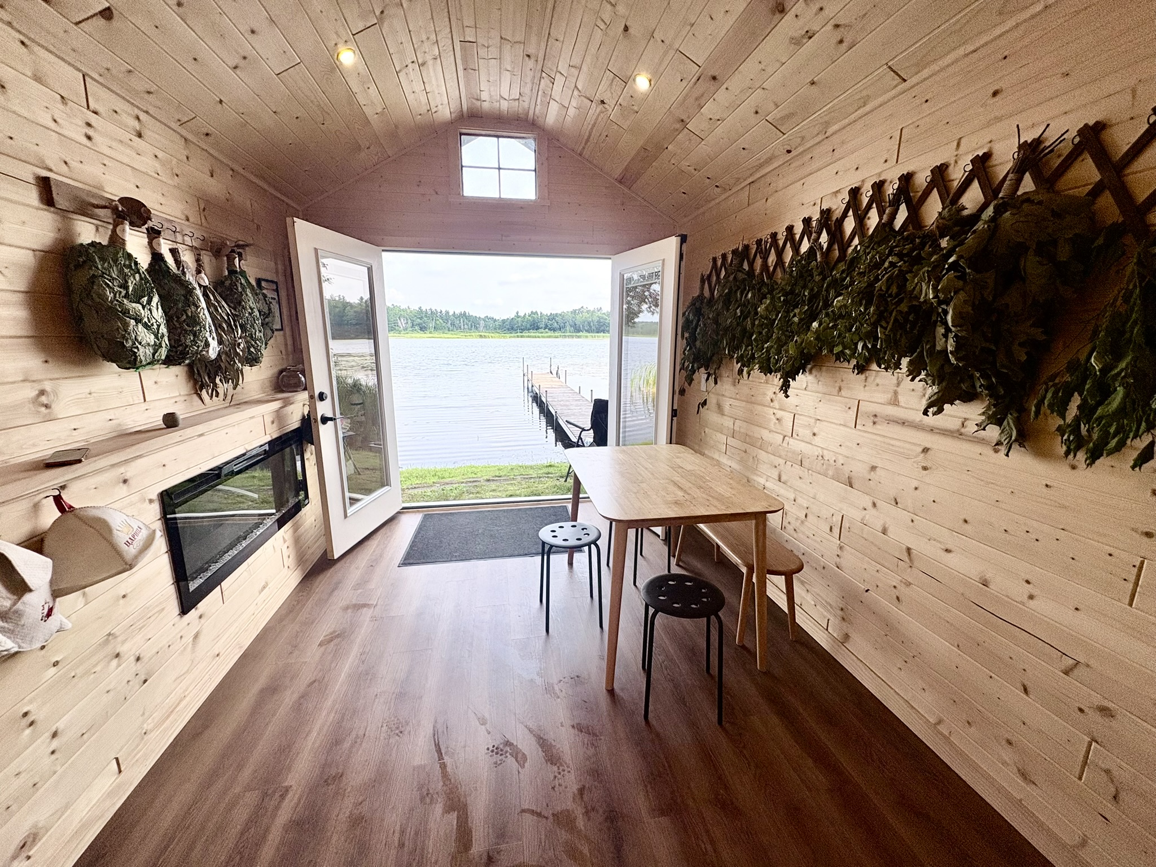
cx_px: 578
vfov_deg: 85.7
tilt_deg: -11.9
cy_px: 434
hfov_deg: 102.1
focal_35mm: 14
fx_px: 468
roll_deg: +0.5
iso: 40
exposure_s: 1/498
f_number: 2.2
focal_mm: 2.22
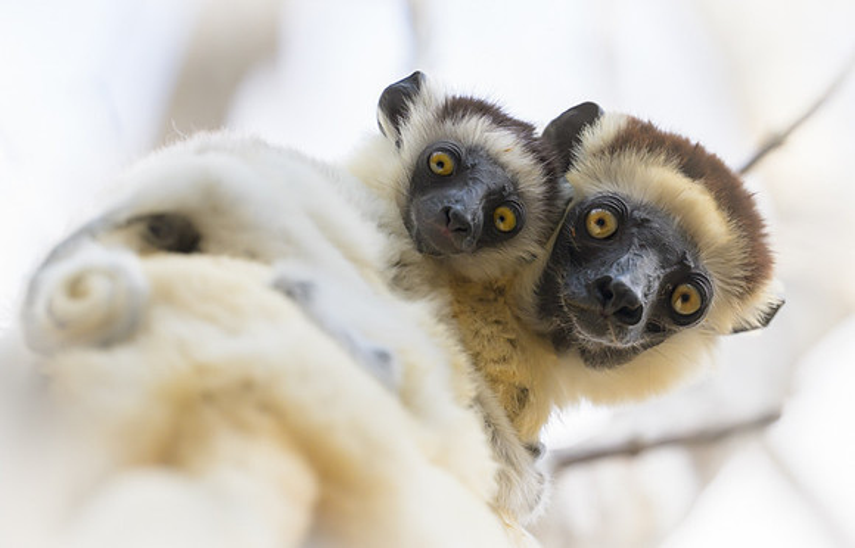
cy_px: 265
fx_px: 11816
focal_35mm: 503
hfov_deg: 4.1
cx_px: 423
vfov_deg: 2.7
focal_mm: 400
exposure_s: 1/2500
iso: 1000
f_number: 4
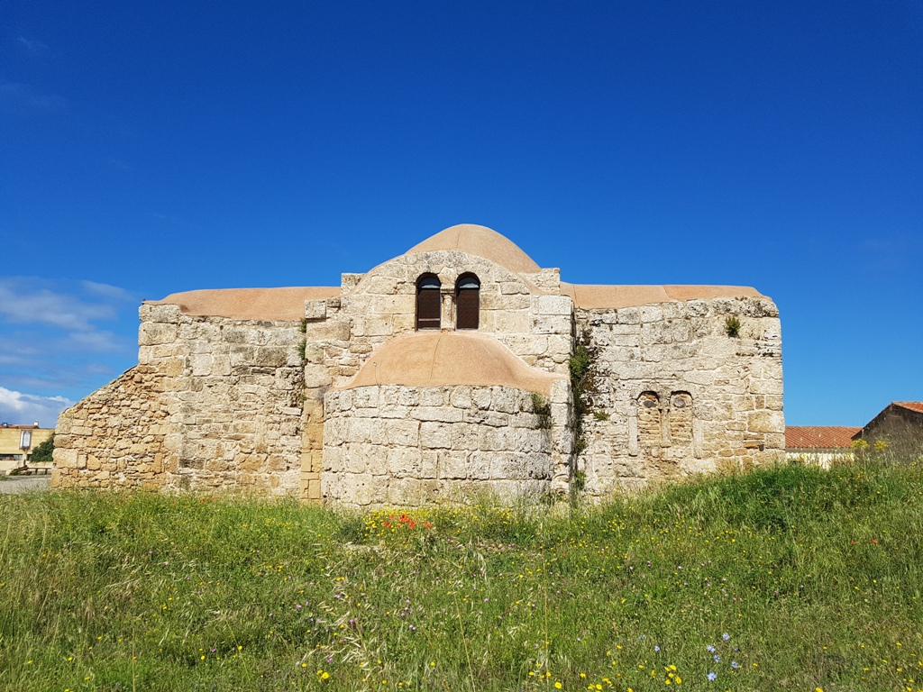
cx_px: 462
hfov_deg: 67.3
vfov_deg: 53.1
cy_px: 346
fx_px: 693
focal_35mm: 26
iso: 50
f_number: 1.7
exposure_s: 1/3504
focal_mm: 4.2
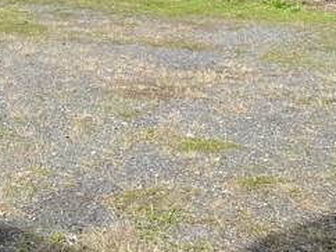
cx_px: -186
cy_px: -40
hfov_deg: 19.5
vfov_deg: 16.5
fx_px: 834
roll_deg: +0.8
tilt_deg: -5.0
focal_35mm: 86
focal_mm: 5.1
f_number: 1.6
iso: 50
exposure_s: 1/1199
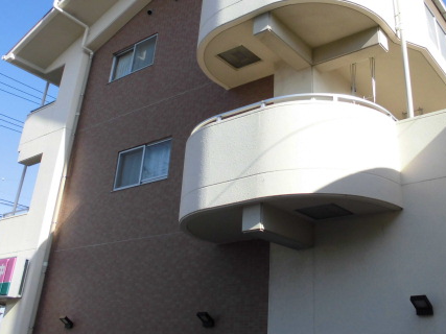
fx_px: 502
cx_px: 276
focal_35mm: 39
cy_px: 100
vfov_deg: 36.3
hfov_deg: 47.5
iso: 100
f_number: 3.5
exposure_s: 1/500
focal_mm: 4.6
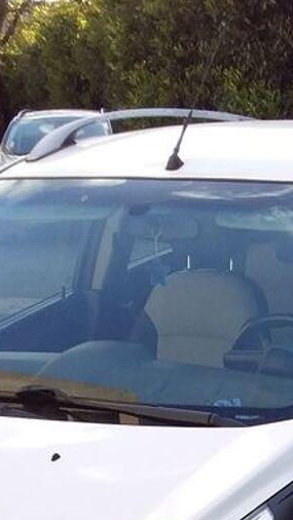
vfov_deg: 21.8
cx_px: 362
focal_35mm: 89
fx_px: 1228
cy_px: 656
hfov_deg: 13.2
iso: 40
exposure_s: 1/231
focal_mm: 3.3
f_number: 2.2
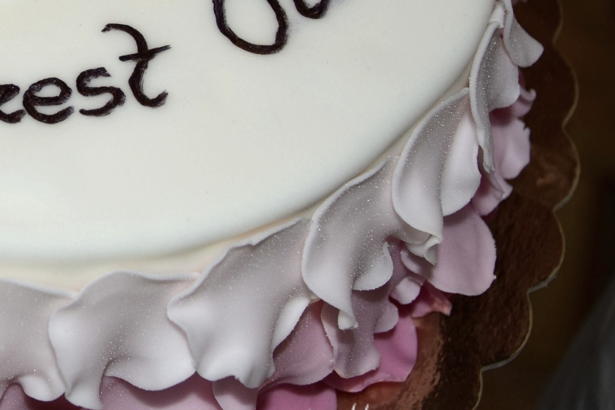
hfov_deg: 17.2
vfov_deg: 11.7
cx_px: -31
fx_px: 1982
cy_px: -22
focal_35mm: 116
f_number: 4.5
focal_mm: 30
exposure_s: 1/80
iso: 500
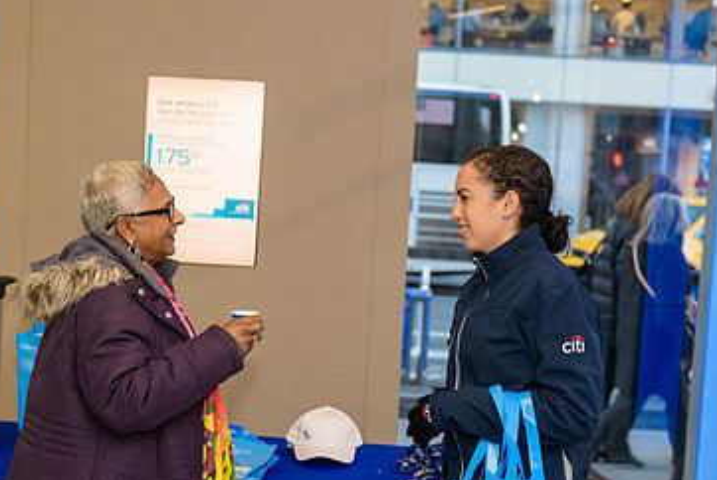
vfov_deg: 18.9
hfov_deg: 28.0
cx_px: 271
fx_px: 1435
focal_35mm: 72
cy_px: 304
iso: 800
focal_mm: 45
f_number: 3.2
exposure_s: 1/125
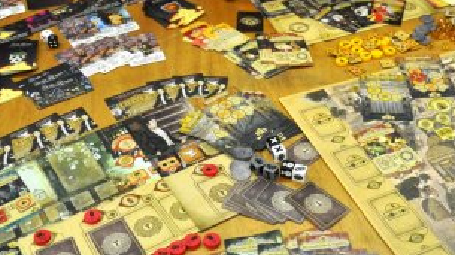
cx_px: 272
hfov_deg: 35.9
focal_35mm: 58
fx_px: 699
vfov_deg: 20.6
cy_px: 84
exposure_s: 1/60
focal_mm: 22
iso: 800
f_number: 3.8
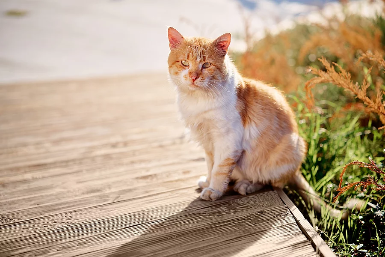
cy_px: 128
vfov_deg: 24.6
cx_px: 192
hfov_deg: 36.2
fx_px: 588
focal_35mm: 55
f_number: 2.5
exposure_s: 1/2500
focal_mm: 55
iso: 100
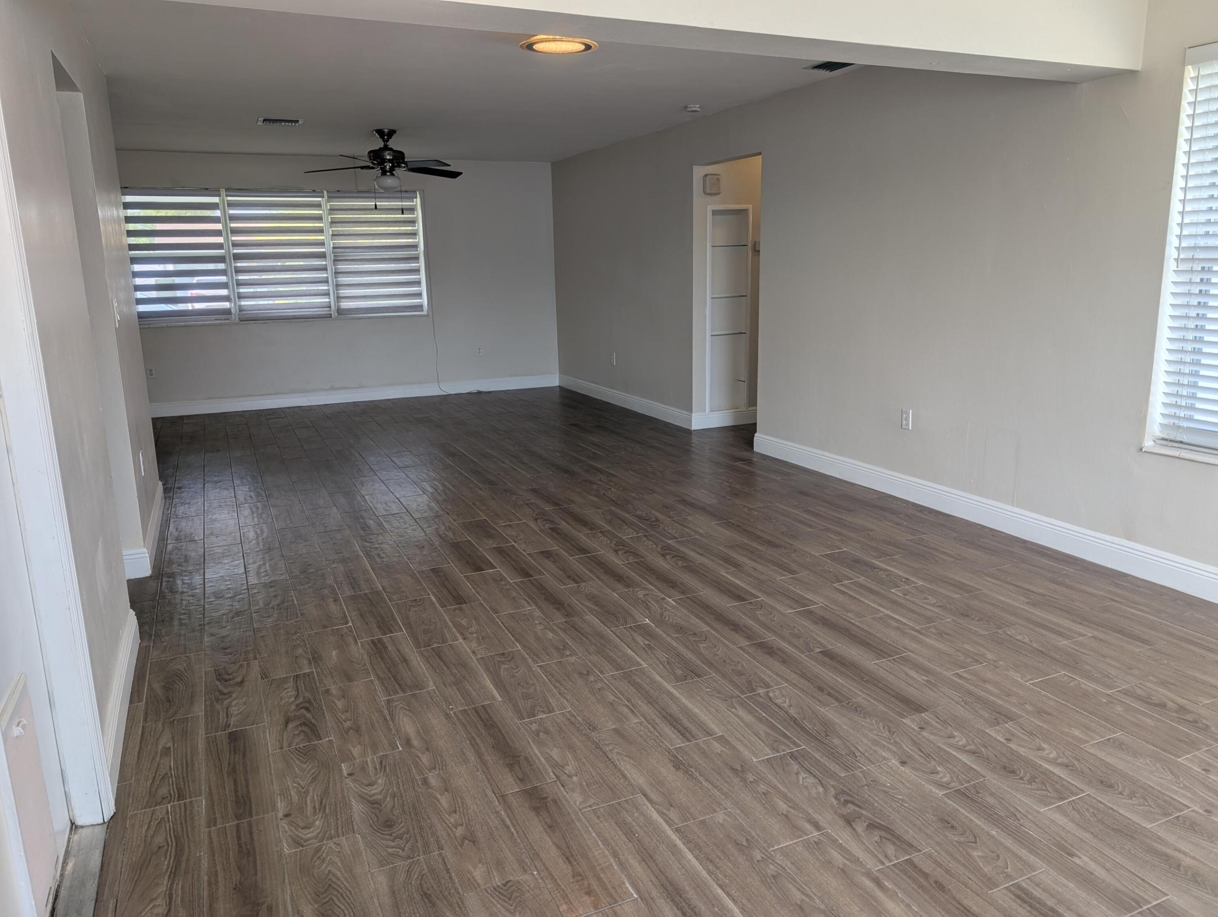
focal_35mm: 24
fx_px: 846
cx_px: 609
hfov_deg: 71.5
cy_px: 458
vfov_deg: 56.9
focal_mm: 6.9
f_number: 1.68
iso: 17
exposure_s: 1/264
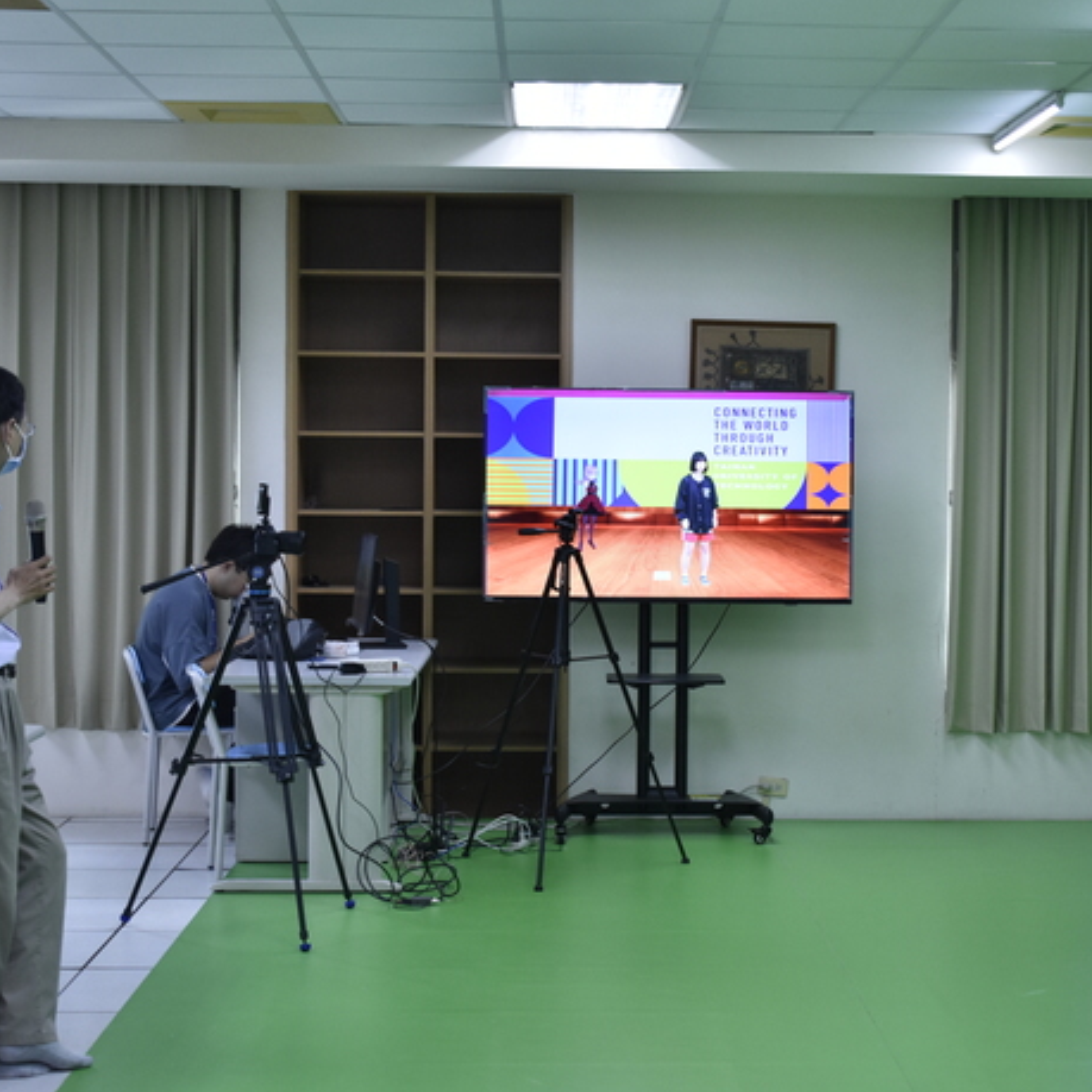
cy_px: 553
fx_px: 2498
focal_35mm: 70
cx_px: 688
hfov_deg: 24.6
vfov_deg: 24.7
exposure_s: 1/100
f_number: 4.8
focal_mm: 36
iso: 1000
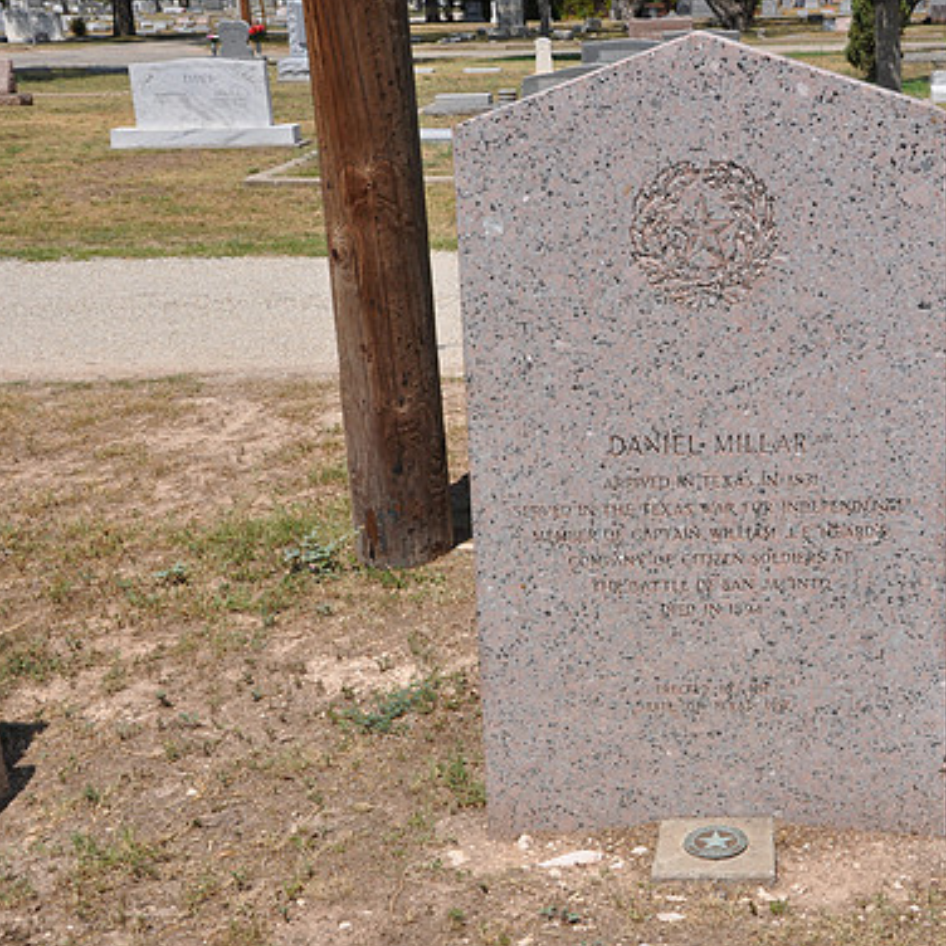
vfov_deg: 33.4
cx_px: 694
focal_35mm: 51
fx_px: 1577
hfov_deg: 32.8
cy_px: 479
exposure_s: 1/320
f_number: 9
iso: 200
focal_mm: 26
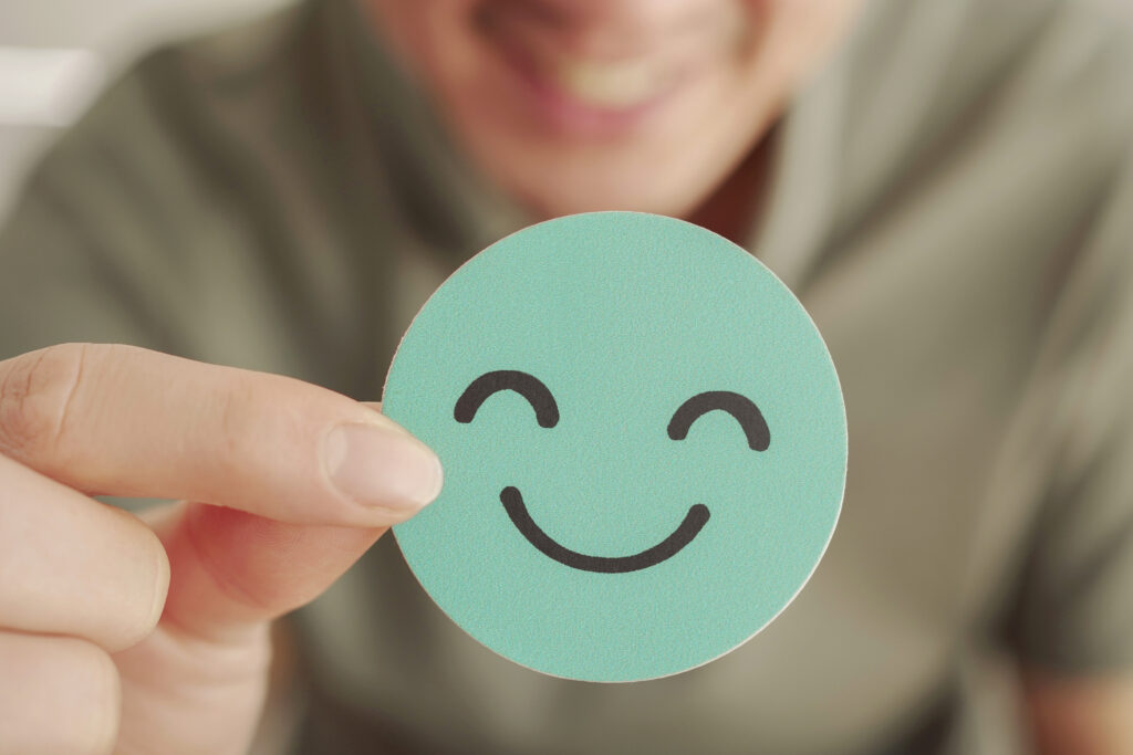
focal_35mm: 52
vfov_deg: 25.8
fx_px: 1652
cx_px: 566
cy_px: 378
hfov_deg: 37.8
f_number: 2.8
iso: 400
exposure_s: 1/160
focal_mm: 35
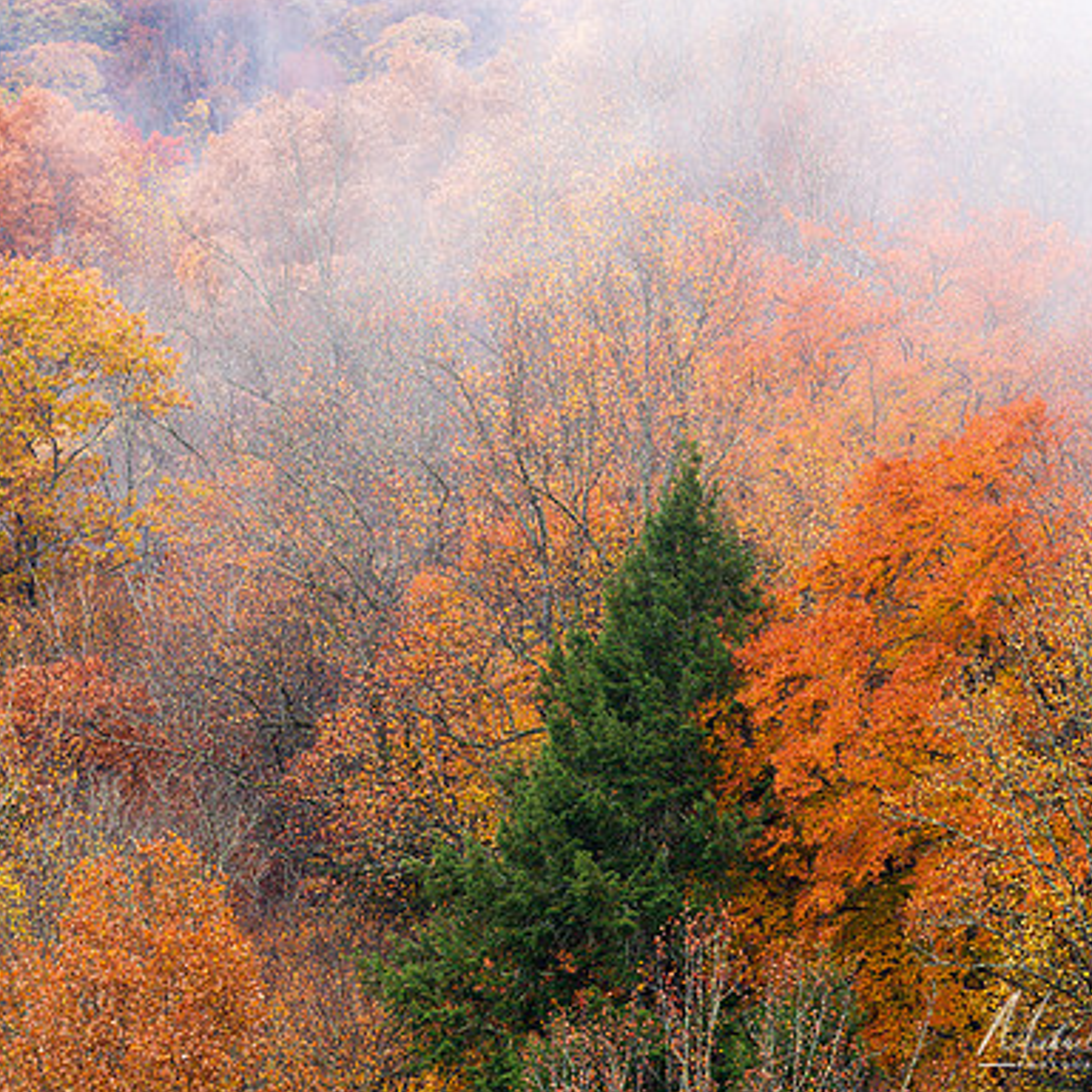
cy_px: 527
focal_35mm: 265
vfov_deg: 6.6
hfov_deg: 6.6
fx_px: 9458
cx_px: 375
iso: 100
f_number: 9
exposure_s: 1/30
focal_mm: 200
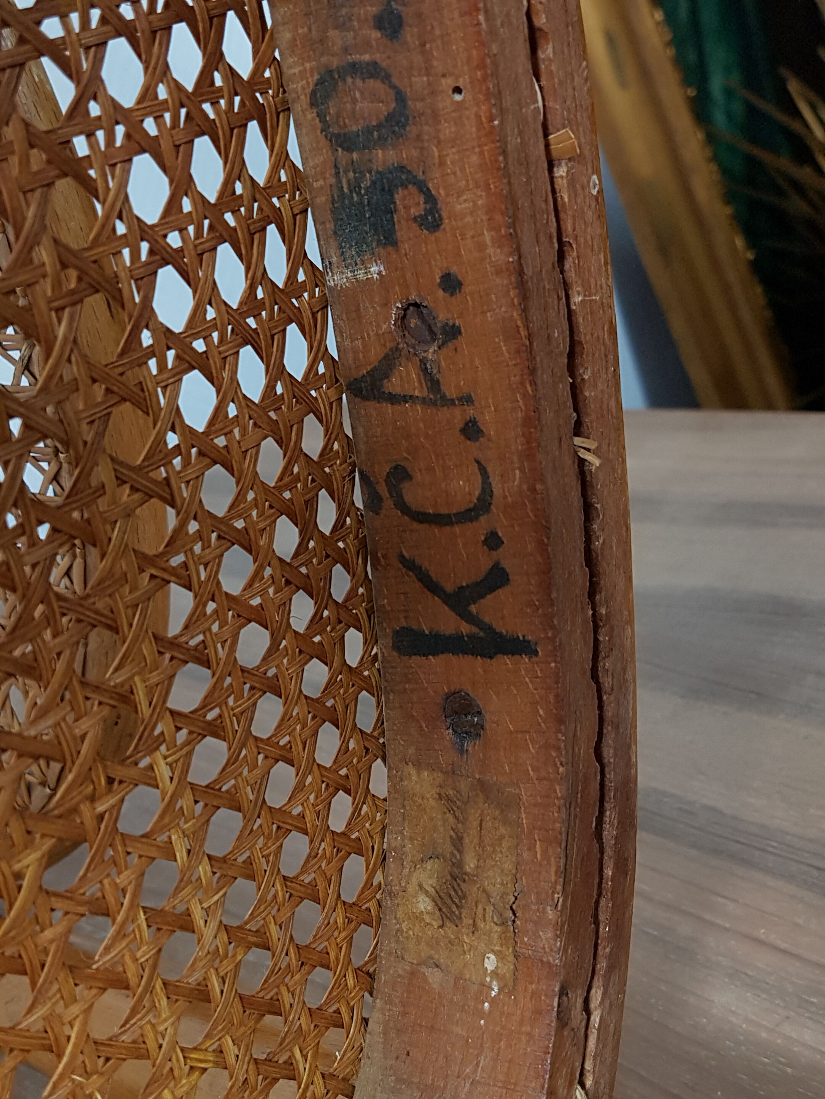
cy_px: 550
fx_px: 826
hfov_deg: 53.1
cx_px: 412
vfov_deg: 67.3
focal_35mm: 26
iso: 125
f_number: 1.7
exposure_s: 1/33
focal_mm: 4.2
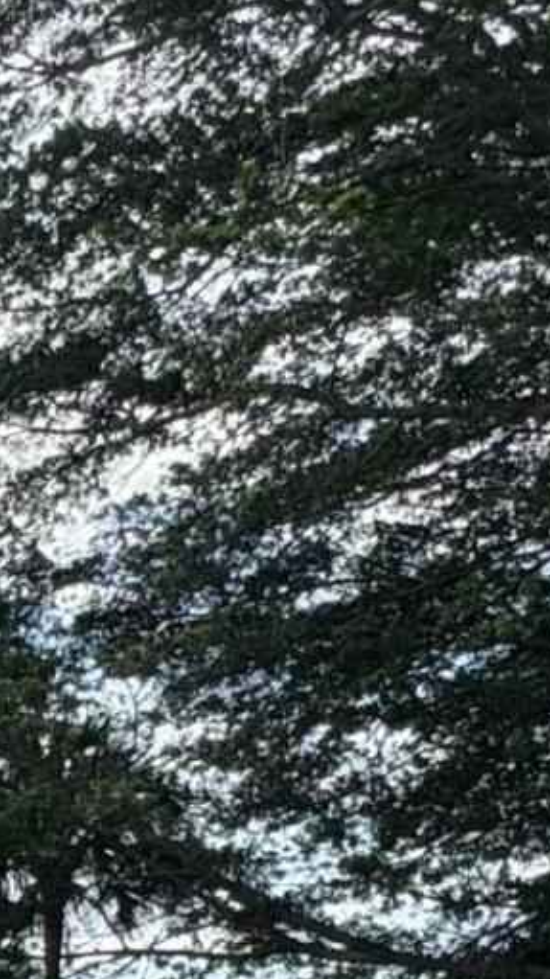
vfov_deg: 22.8
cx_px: -864
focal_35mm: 86
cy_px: 1173
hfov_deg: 11.2
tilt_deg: -1.6
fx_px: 2232
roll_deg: -2.1
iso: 50
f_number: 2.2
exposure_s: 1/727
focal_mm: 2.22
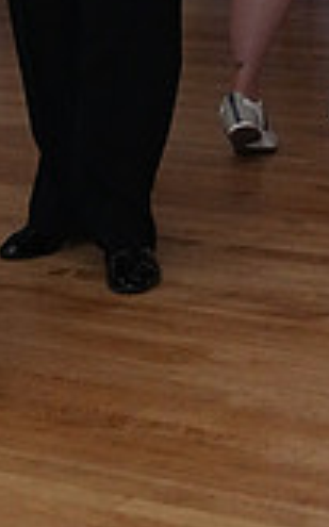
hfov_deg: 8.2
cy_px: -169
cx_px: -11
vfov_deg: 12.8
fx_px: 2269
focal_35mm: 158
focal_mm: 44
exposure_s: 1/200
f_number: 5.6
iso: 5000
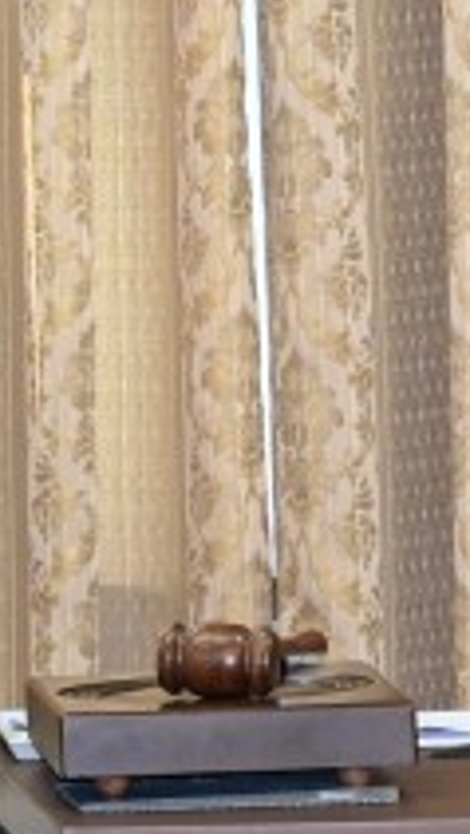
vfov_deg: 4.8
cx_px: 901
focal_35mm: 445
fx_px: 9840
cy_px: 95
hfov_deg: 2.7
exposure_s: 1/60
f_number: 4
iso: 450
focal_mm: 70
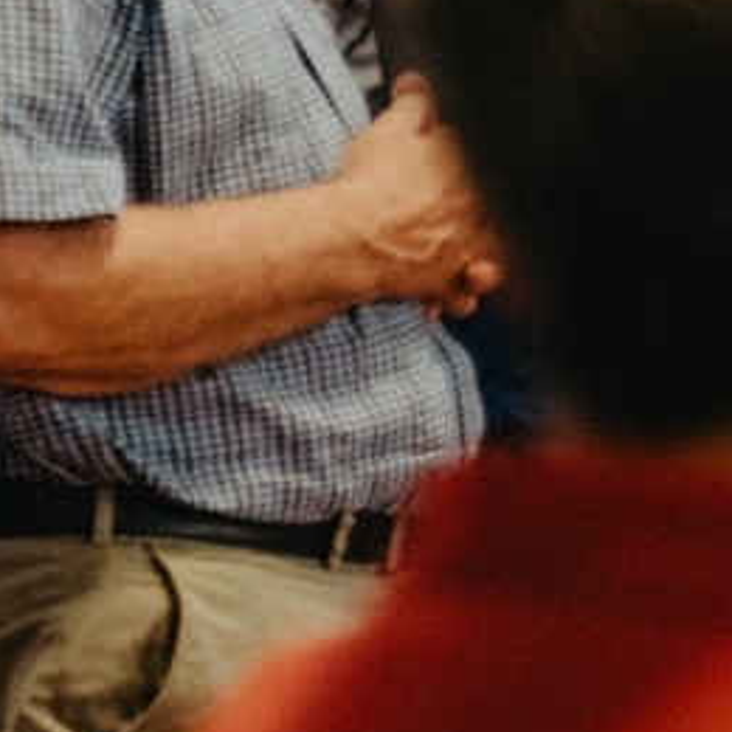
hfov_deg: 3.9
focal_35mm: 439
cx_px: 1883
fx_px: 10503
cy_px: -622
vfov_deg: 4.0
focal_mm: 70
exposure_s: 1/80
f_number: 2.8
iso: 1600
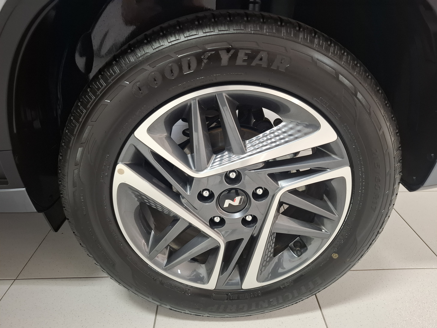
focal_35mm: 23
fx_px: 290
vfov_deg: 58.9
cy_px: 164
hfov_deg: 73.9
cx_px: 218
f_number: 1.8
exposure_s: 1/30
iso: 400
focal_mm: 5.54
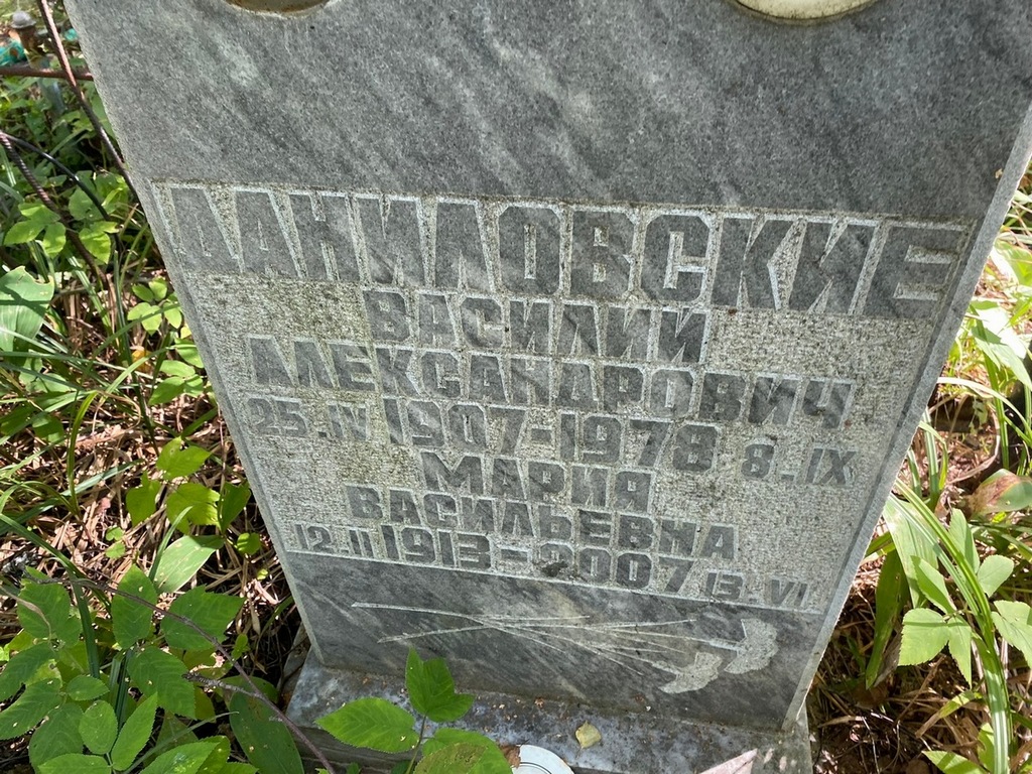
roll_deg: +0.9
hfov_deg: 67.3
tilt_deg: -37.7
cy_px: 387
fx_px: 775
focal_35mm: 26
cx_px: 516
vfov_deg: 53.1
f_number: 1.8
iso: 100
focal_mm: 4.25
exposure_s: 1/122
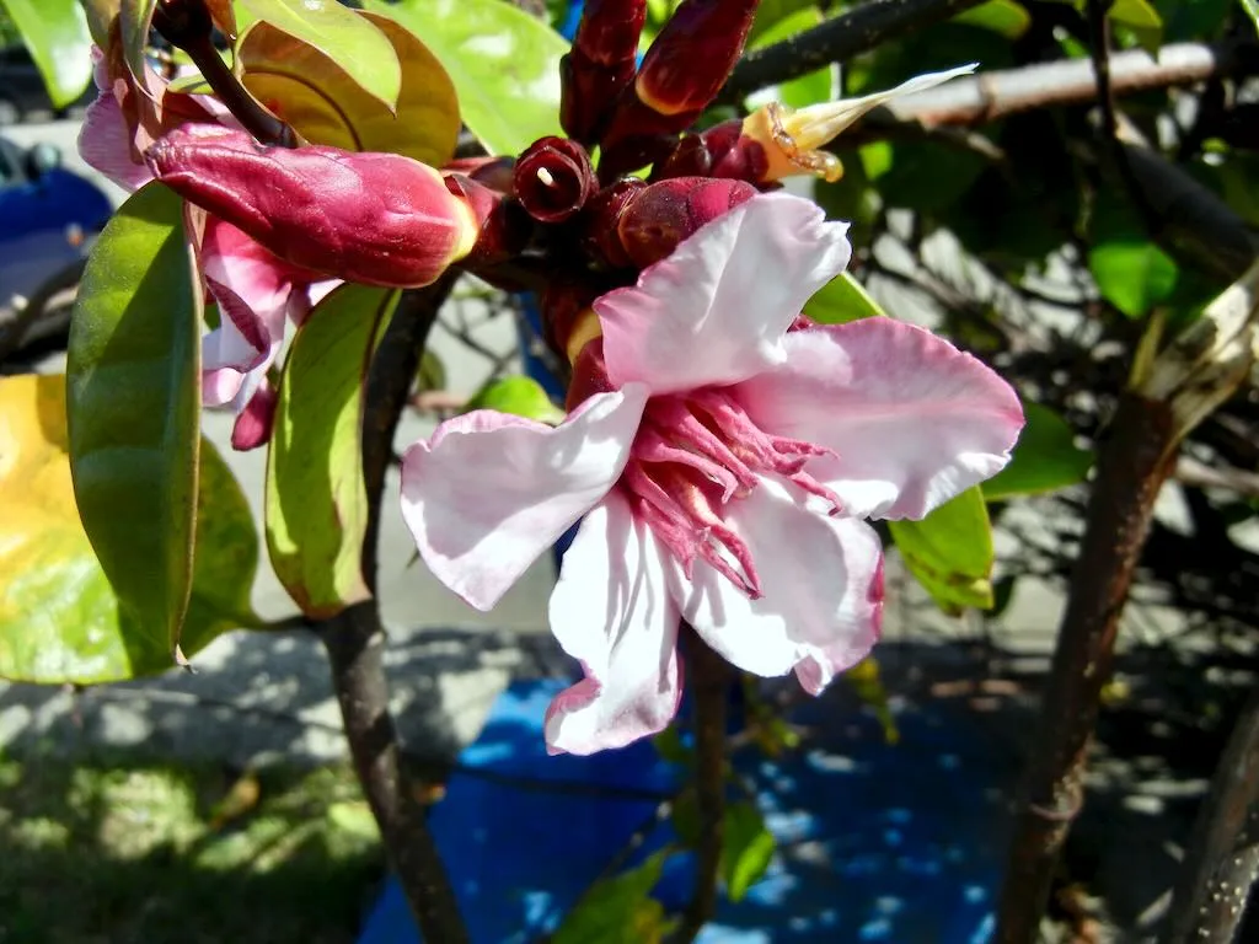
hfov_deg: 54.0
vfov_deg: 41.8
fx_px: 1237
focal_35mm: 34
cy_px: 472
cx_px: 630
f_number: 7.2
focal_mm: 6.2
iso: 160
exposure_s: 1/332
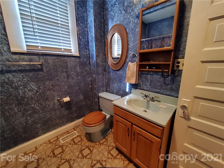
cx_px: 112
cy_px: 84
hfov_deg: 106.2
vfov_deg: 89.9
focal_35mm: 13
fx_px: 84
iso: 400
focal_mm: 1.13
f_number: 2.2
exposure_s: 1/9
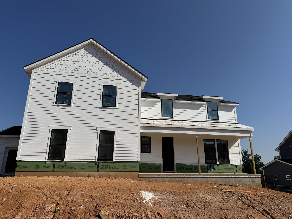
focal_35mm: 24
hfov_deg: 71.6
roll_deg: -0.5
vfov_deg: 56.8
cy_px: 110
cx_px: 146
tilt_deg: +15.9
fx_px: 202
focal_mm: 6.76
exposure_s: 1/10417
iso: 80
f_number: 1.78
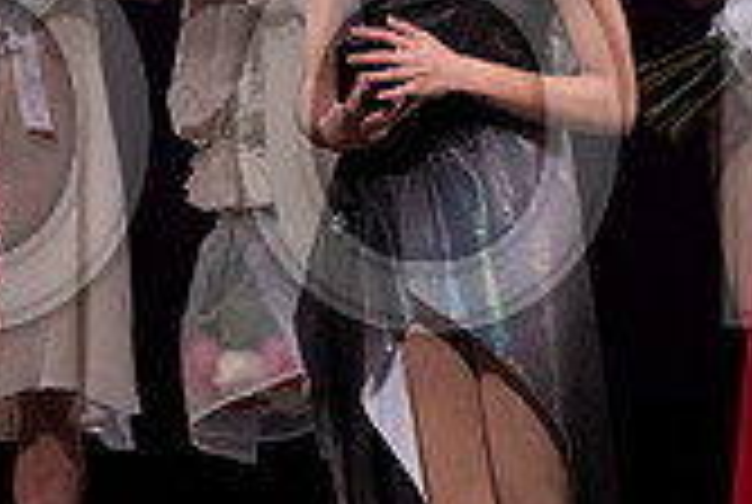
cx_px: -77
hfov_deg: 1.5
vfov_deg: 1.0
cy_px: 137
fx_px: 29045
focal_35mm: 1388
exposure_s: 1/320
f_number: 14
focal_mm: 400
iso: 12800
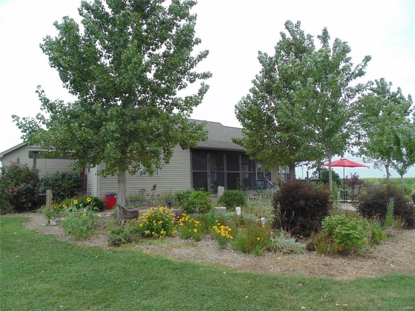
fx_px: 264
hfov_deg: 76.4
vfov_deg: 61.1
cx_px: 208
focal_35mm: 22
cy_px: 156
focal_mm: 4
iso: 80
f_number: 3.1
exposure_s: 1/640
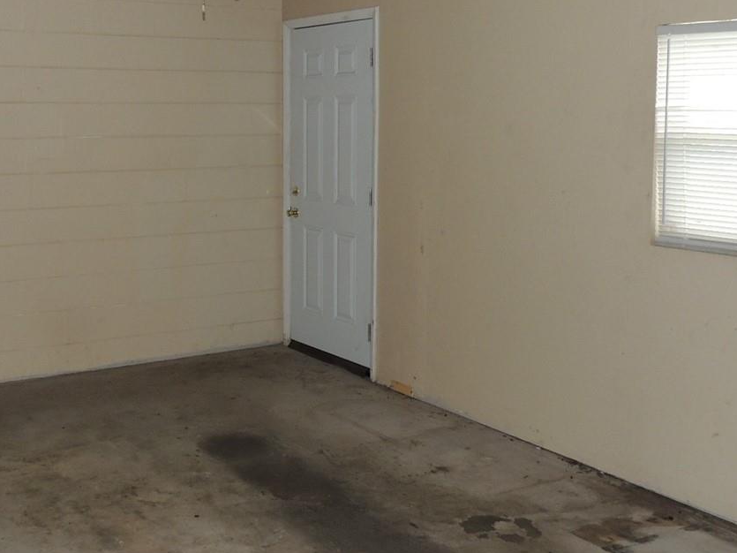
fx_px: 979
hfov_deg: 41.0
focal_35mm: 46
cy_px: 217
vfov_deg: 31.4
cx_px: 281
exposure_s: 1/30
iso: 200
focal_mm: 4.3
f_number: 3
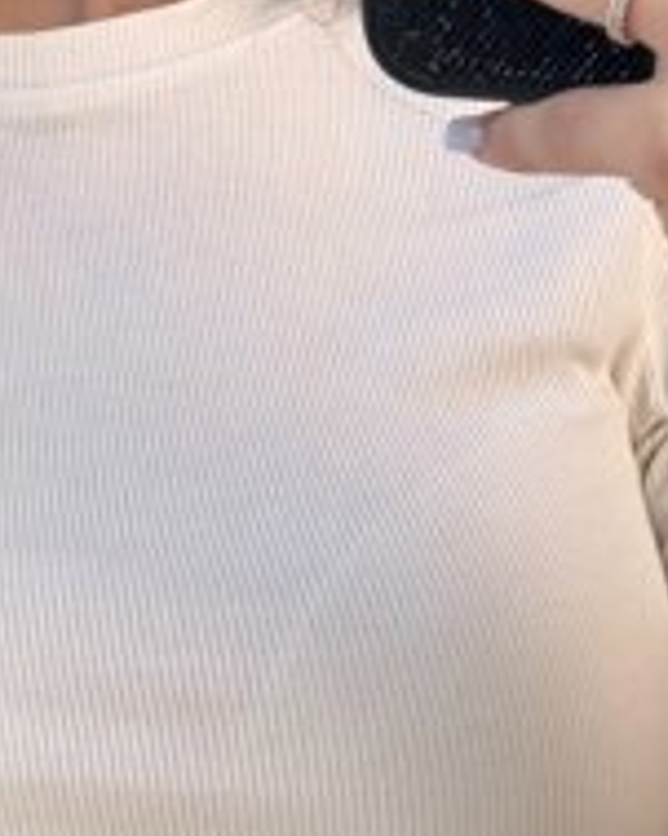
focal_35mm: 165
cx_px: -345
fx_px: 4081
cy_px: -208
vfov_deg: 11.4
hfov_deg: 9.1
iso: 64
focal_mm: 6.86
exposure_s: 1/294
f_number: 1.78
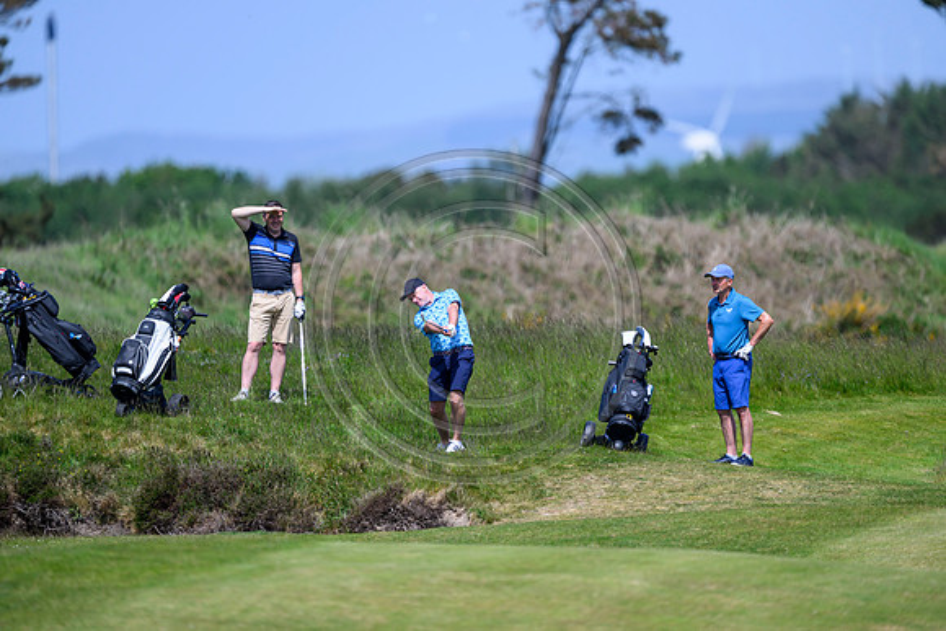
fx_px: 14718
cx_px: 473
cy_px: 316
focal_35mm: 560
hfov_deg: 3.7
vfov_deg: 2.5
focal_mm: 560
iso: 500
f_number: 4.5
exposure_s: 1/4000
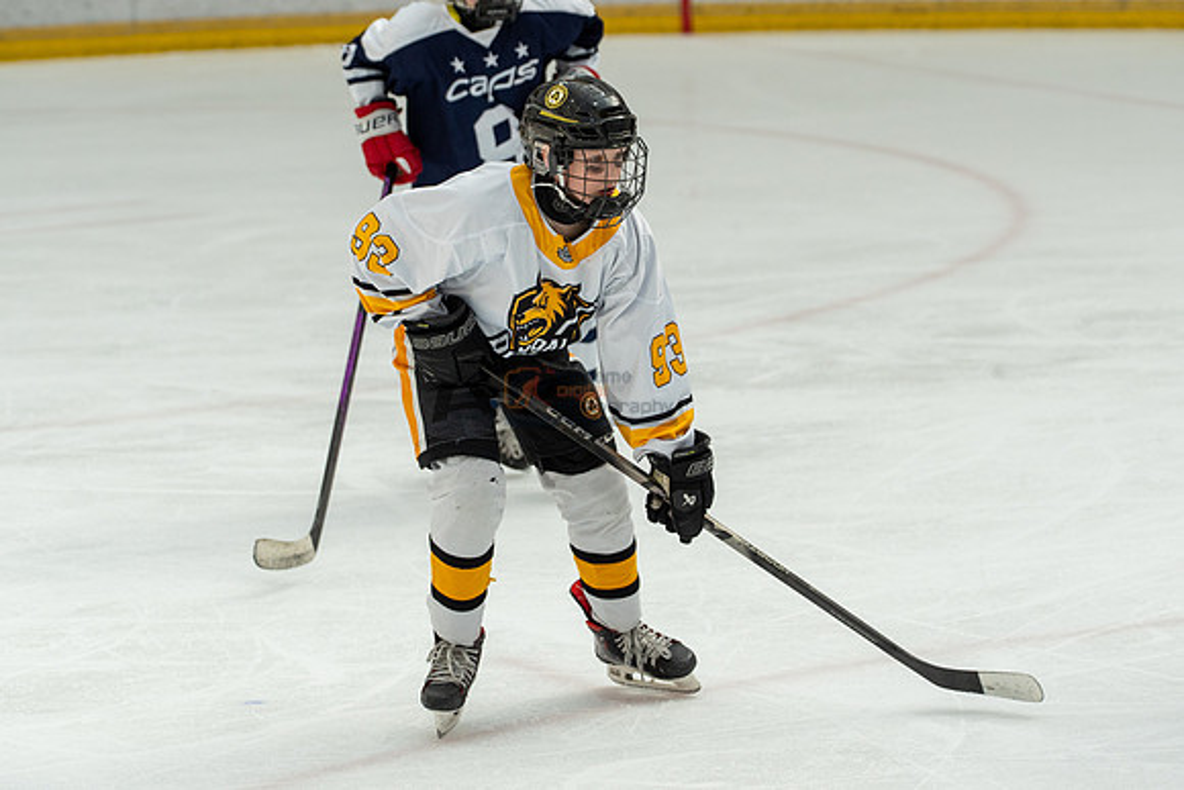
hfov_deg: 11.8
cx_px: 592
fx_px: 5724
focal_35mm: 174
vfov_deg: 7.9
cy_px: 395
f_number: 3.5
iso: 800
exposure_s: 1/1600
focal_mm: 116
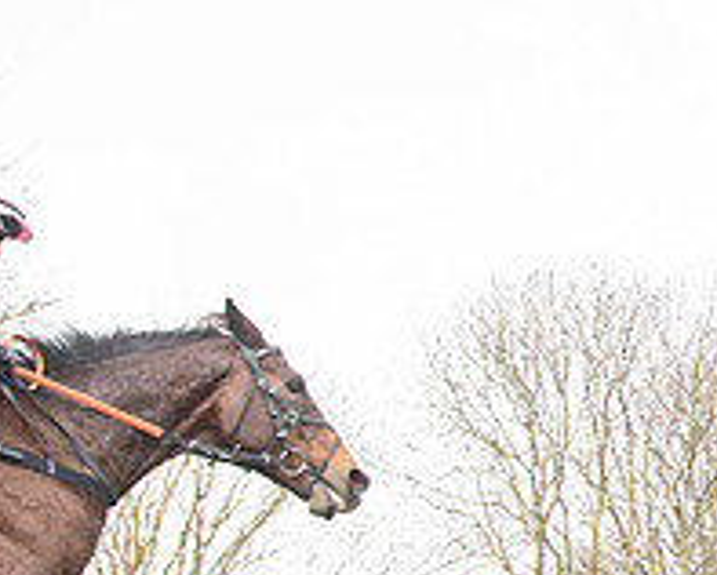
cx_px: 1110
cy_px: 457
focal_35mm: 86
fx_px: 1827
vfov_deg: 17.7
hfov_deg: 19.1
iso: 2000
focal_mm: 20
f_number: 6.3
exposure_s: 1/1600
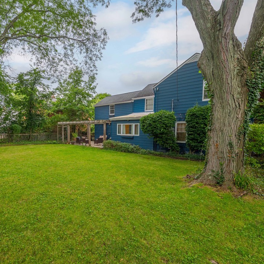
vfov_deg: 80.7
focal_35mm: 18
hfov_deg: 77.9
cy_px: 132
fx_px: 155
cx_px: 86
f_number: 7.1
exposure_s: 1/200
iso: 200
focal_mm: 14
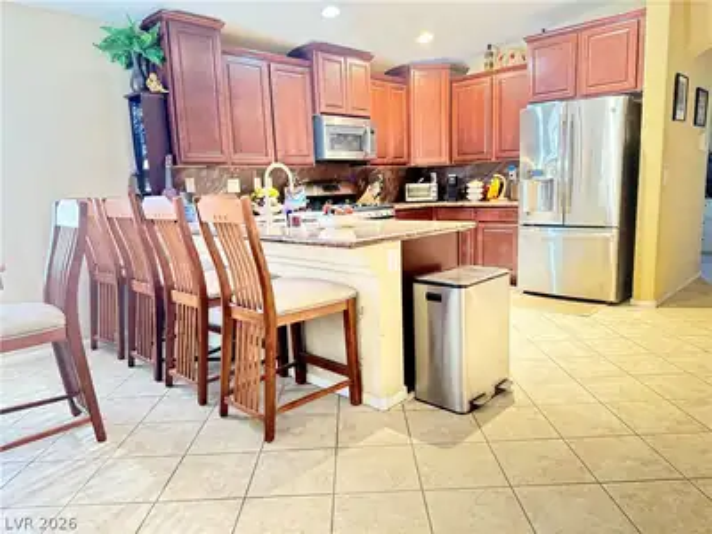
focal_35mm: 24
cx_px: 356
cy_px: 267
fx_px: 494
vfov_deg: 56.8
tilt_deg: -10.3
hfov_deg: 71.6
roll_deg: +1.6
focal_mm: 6.76
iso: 1600
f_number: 1.78
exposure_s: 1/30
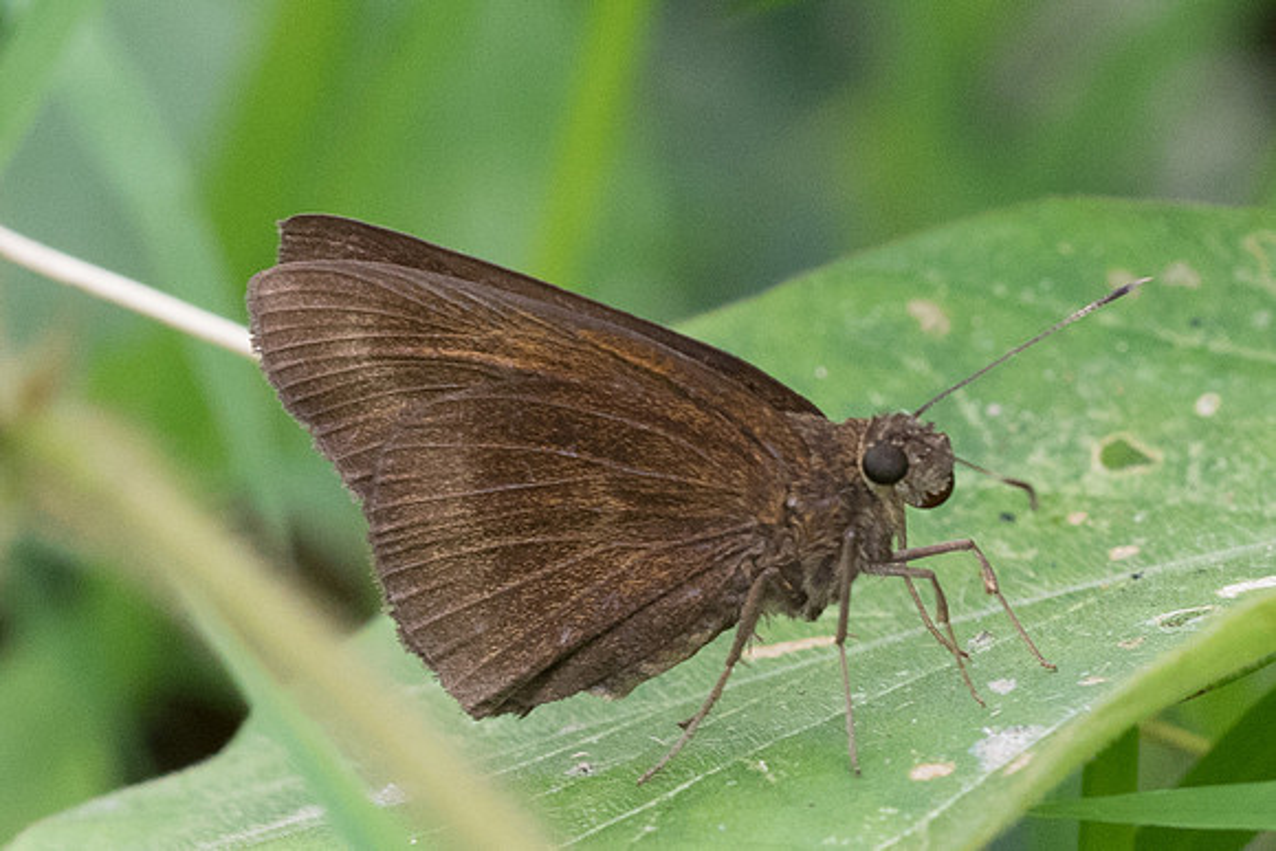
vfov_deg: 1.7
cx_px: 638
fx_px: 27949
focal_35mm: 788
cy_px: 446
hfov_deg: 2.6
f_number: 7.1
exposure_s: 1/400
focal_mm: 150
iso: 1000
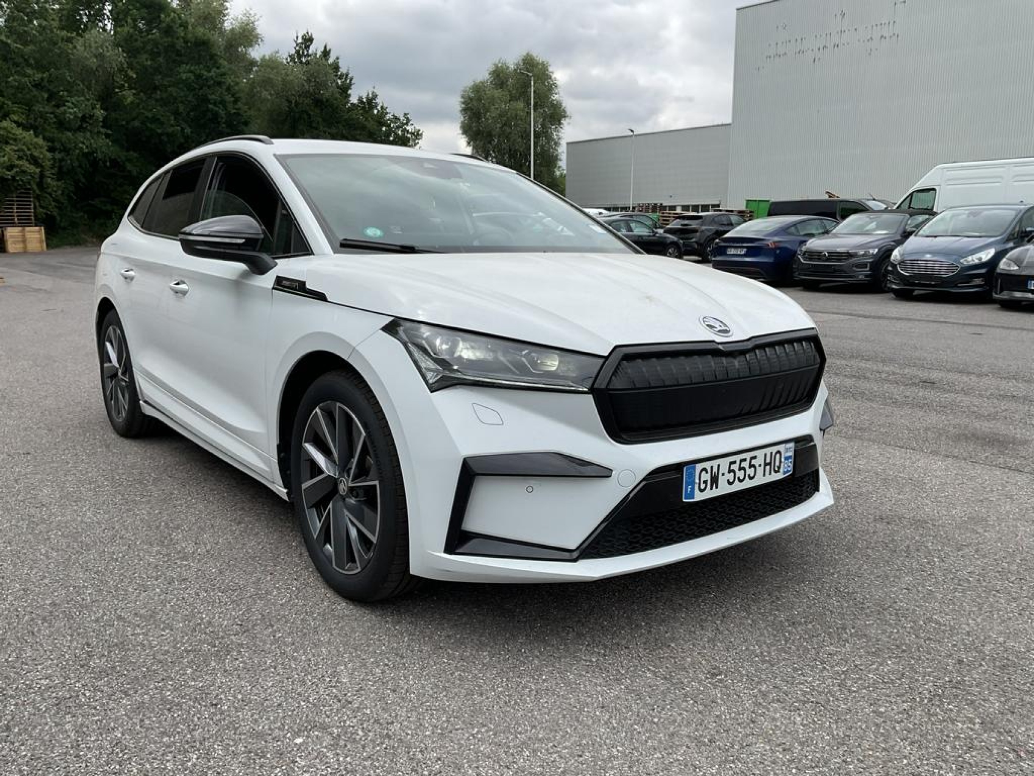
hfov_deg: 61.7
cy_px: 388
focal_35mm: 29
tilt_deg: -8.9
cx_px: 517
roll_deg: -0.6
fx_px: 866
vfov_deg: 48.2
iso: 16
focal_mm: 3
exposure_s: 1/1451
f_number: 1.8
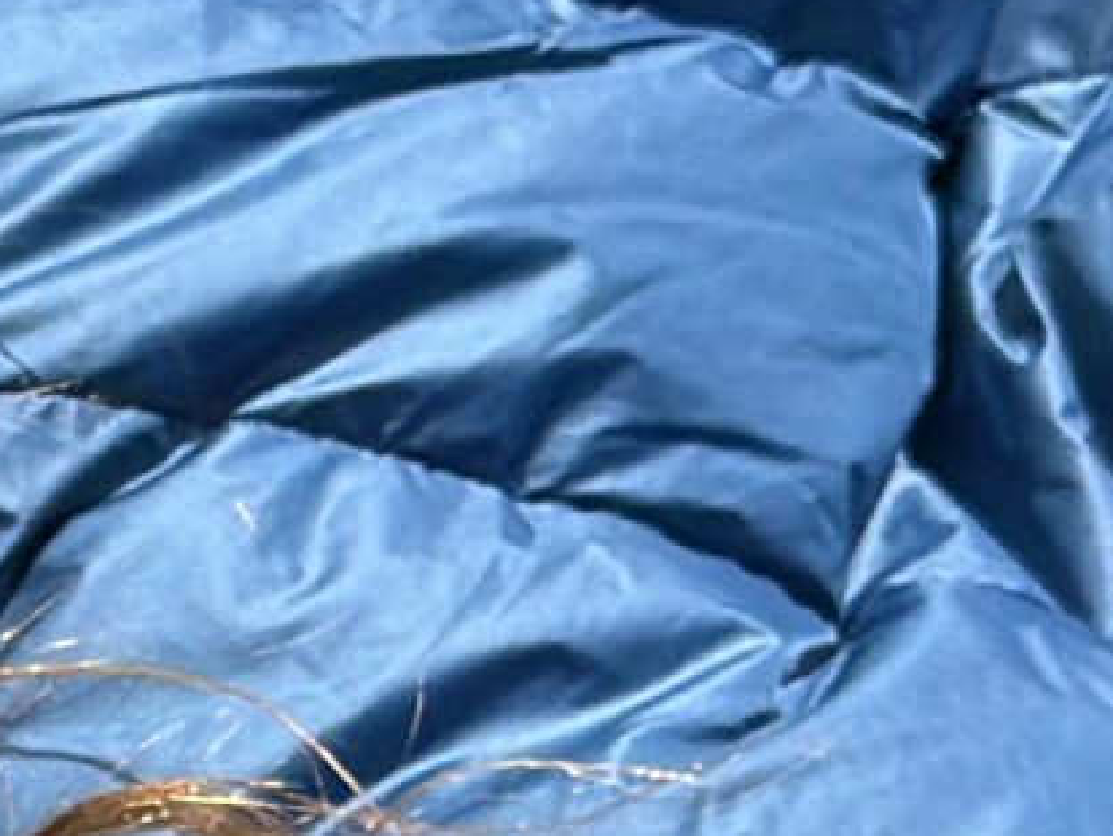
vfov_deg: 4.6
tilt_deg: -46.0
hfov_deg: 6.0
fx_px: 10134
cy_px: 2169
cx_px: -1492
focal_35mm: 315
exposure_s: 1/12048
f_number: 1.78
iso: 100
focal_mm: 6.86
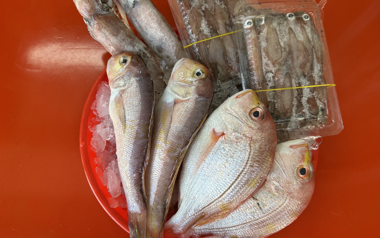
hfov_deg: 70.4
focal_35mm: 26
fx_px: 269
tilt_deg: -67.9
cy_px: 102
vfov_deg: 47.5
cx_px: 194
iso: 80
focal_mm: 6.86
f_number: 1.78
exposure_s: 1/475
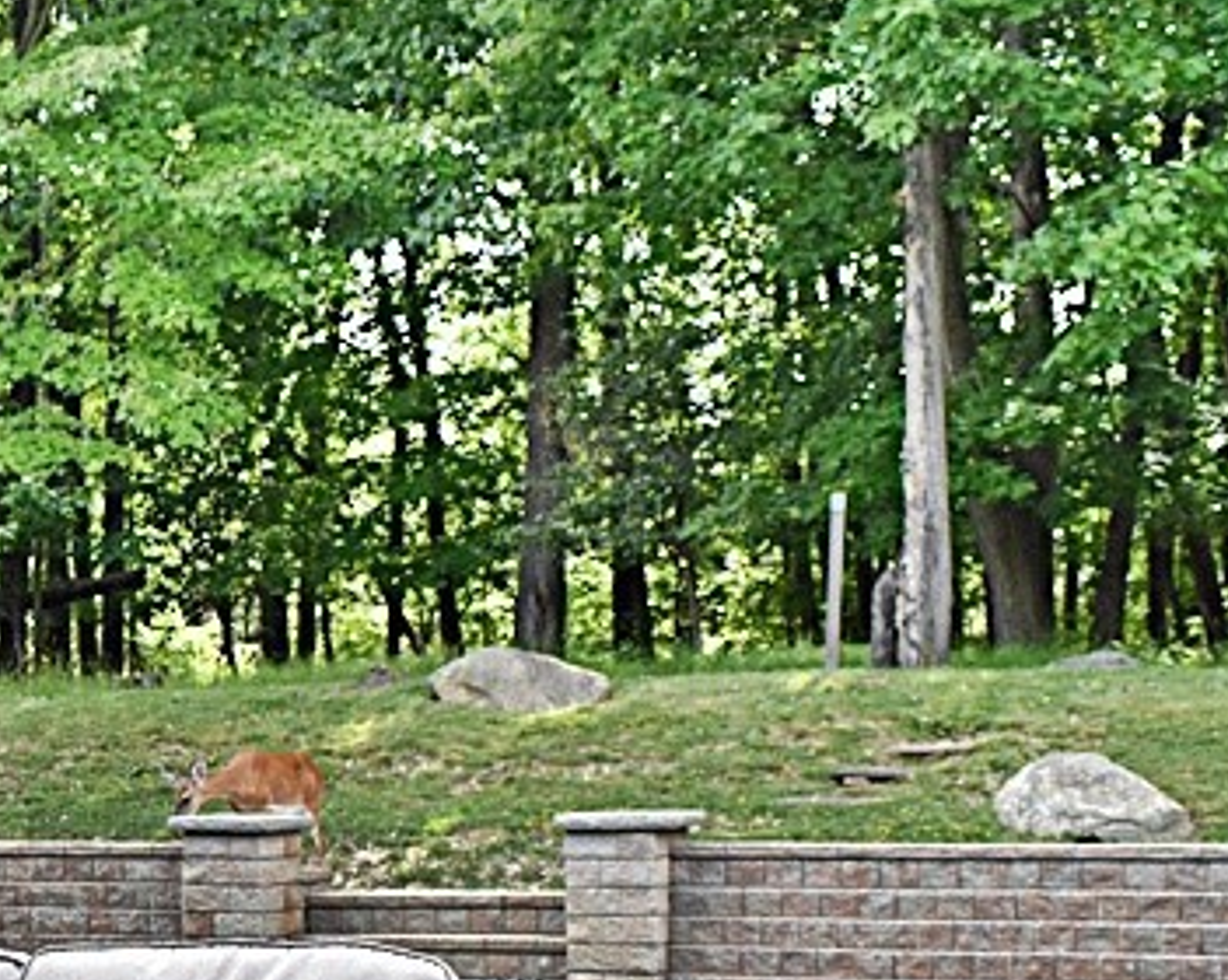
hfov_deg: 21.1
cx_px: -94
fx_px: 3136
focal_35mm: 86
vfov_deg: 17.6
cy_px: 828
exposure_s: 1/250
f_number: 5.6
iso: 360
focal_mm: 21
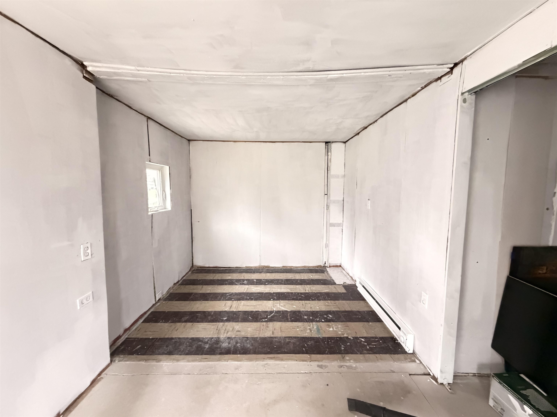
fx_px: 225
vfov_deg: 85.7
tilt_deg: -4.1
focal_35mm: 14
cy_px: 208
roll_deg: +0.4
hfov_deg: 102.1
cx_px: 278
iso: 1250
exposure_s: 1/43
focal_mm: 2.22
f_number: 2.2
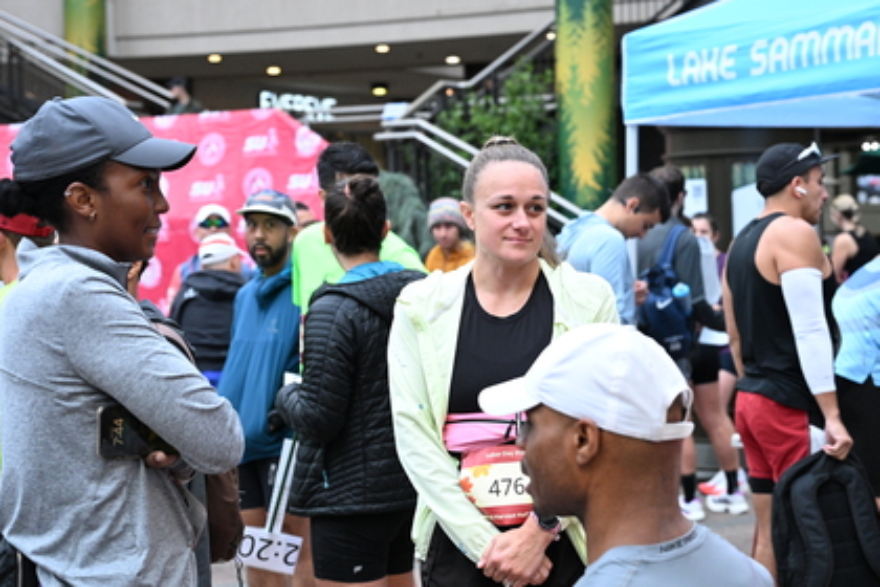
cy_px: 280
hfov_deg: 26.6
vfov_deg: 17.9
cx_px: 469
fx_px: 1858
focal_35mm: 76
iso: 3200
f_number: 4
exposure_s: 1/500
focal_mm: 58
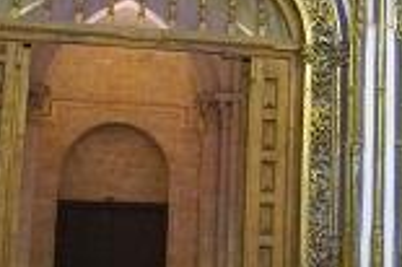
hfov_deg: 25.1
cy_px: 91
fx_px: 859
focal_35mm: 77
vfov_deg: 17.6
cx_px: 397
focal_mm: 6
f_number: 2.8
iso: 2200
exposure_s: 1/30
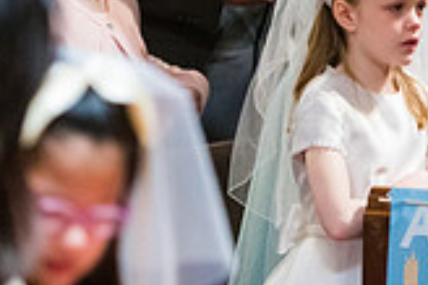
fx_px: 5475
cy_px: -128
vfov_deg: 3.0
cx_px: 637
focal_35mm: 461
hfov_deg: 4.5
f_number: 3.2
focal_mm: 130
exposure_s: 1/200
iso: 6400
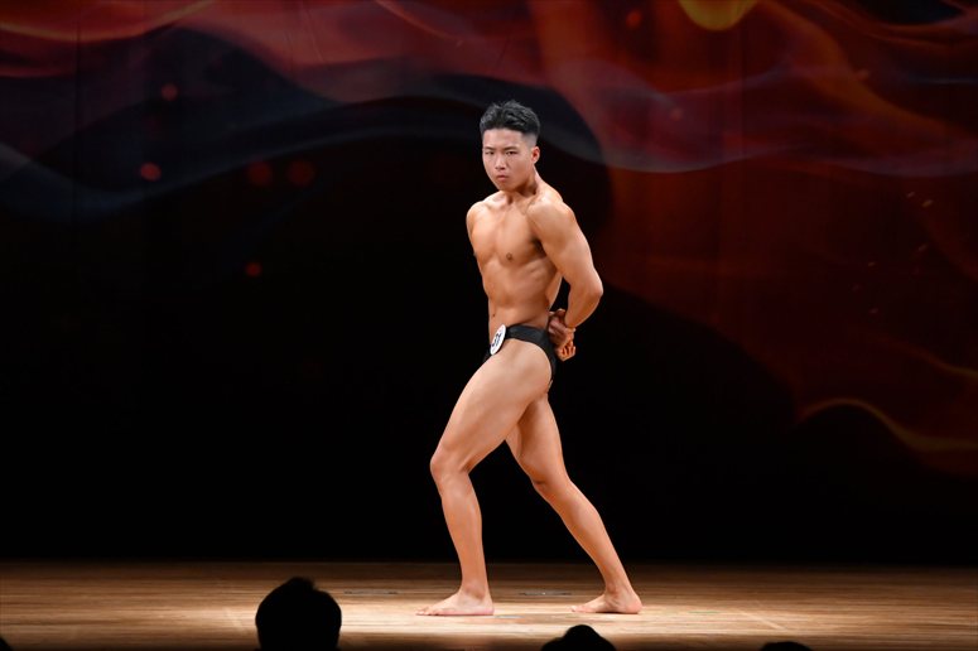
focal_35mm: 225
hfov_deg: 9.2
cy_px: 326
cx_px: 489
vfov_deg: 6.1
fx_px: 6110
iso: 3200
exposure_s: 1/400
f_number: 5.6
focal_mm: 150
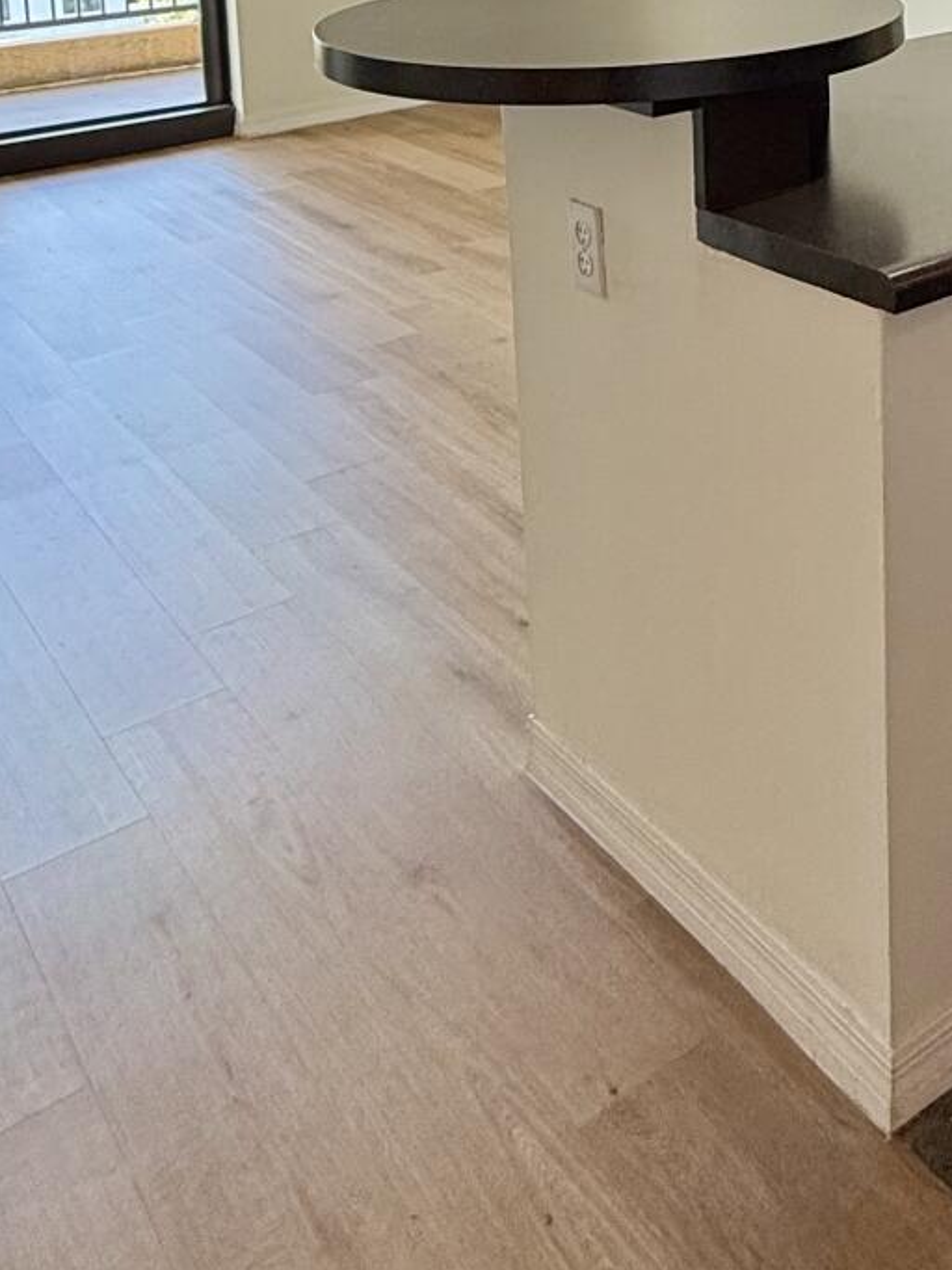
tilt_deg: -6.0
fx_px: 1504
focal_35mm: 41
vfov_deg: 39.4
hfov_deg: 33.4
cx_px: 844
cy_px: -50
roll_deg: +1.3
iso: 160
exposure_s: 1/120
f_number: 2.2
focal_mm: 2.22
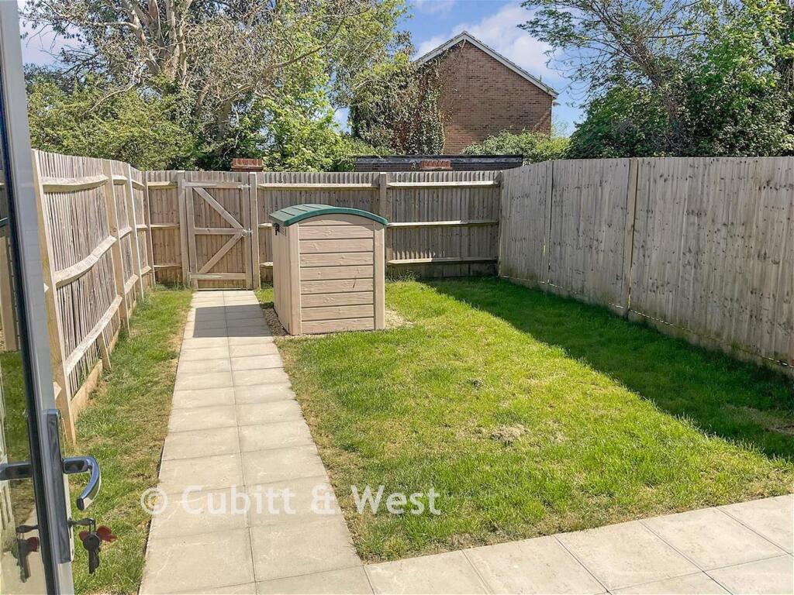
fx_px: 665
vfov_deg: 48.2
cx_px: 397
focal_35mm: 29
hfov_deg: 61.7
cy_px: 298
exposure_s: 1/1500
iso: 16
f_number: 1.8
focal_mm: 3
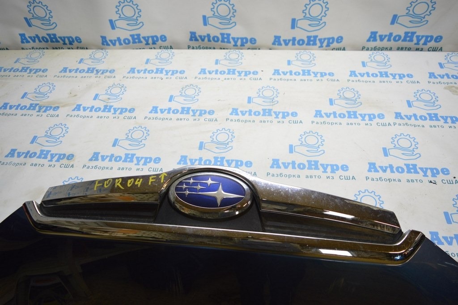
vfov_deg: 47.9
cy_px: 152
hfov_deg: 67.4
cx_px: 229
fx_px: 343
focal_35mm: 27
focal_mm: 18
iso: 400
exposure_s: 1/30
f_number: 3.5
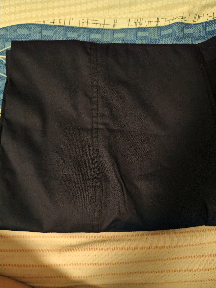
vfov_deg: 65.3
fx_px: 225
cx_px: 108
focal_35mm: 27
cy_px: 144
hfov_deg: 51.4
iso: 2000
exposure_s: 1/33
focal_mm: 5.52
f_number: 1.95
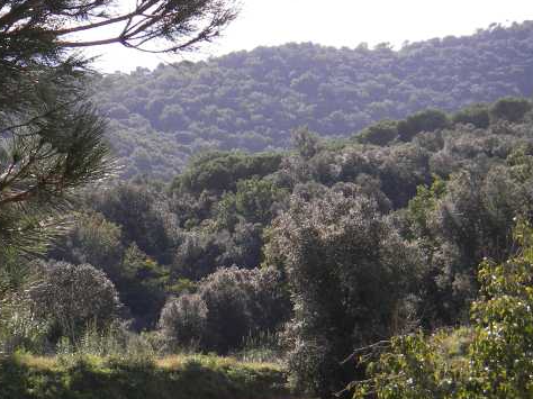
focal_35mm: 154
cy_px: 192
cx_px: 308
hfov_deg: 12.8
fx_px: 2370
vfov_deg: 9.6
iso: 50
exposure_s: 1/200
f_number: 4
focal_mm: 18.9
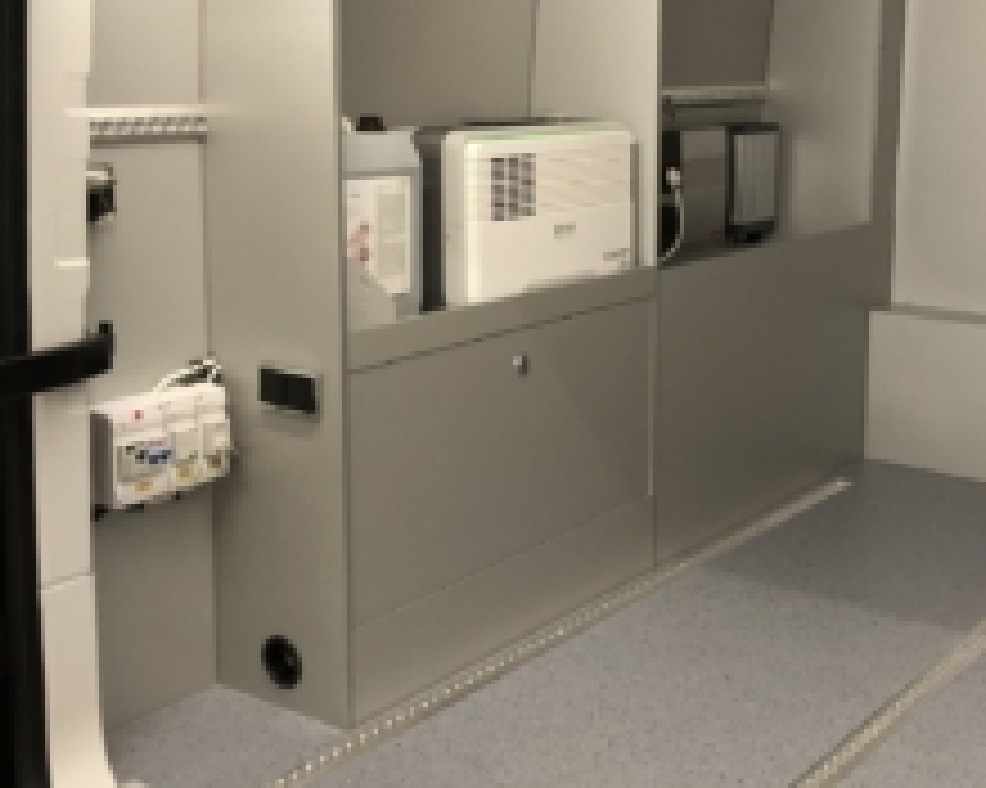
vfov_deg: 30.1
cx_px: 617
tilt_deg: -8.8
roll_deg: +0.1
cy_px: 284
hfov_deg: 37.1
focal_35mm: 50
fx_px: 1458
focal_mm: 4
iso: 40
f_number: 1.8
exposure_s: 1/20
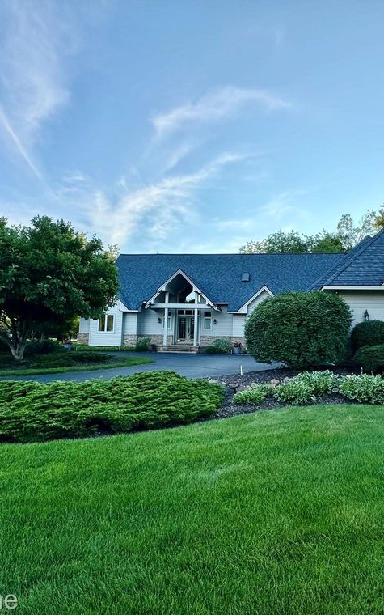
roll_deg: -2.3
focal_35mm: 20
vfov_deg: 85.1
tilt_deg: +5.5
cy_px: 308
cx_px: 235
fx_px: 335
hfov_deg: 59.0
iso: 50
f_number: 2.2
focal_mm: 2.22
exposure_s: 1/756
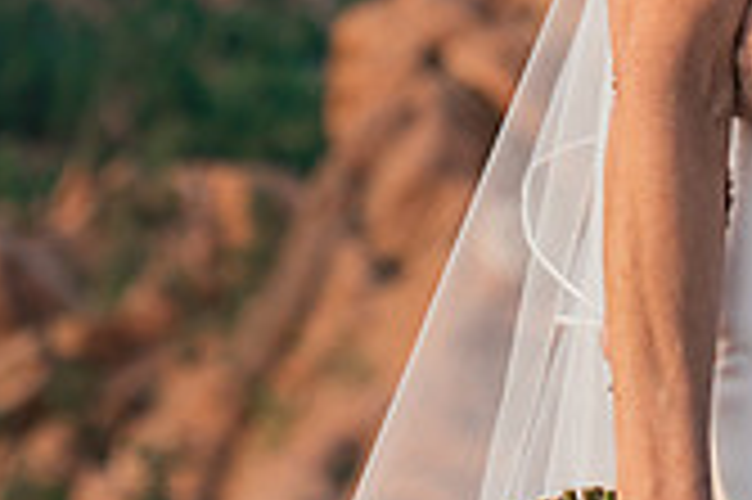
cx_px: 468
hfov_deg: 11.8
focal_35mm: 174
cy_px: -331
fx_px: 3631
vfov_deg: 7.7
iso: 125
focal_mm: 50
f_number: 2.8
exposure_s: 1/1250
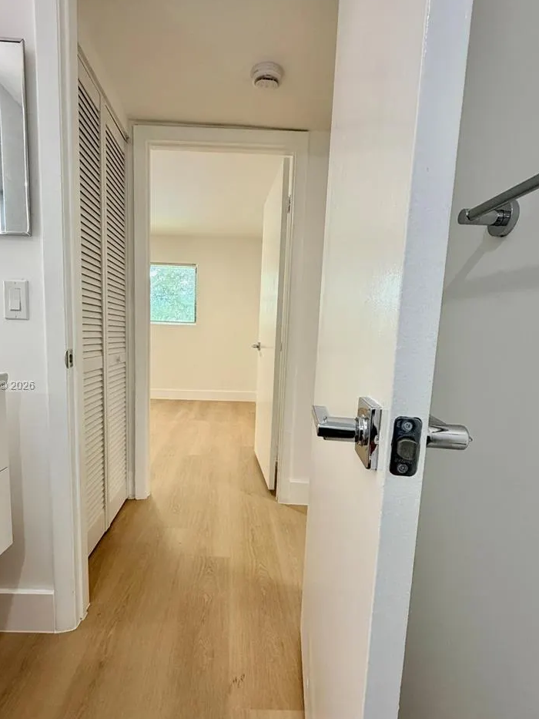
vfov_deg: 87.6
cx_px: 238
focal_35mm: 18
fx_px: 374
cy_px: 386
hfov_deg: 71.4
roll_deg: -1.3
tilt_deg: -6.7
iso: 200
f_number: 2.2
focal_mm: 2.22
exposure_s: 1/121
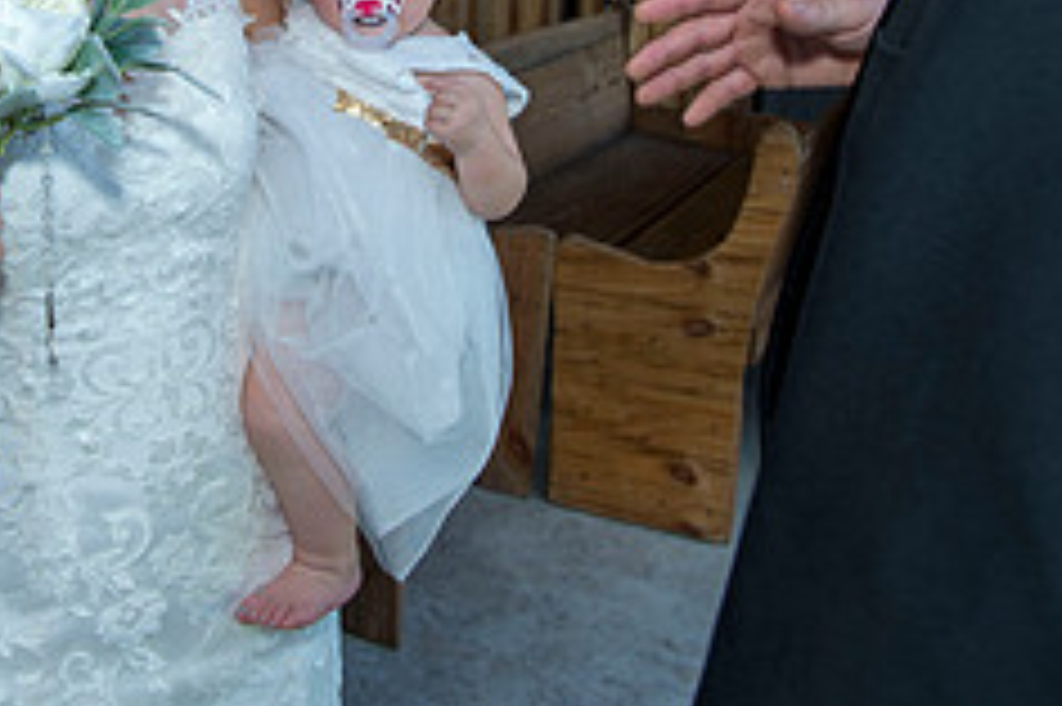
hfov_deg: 33.4
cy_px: -126
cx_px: 284
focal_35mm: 59
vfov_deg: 21.4
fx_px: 1739
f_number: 4.5
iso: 160
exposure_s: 1/160
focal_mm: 24
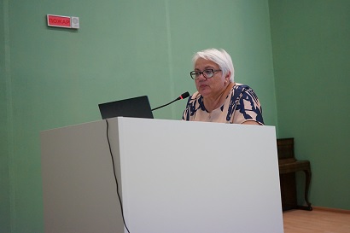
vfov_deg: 33.4
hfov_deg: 48.5
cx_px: 175
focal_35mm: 40
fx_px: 389
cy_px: 116
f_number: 4.5
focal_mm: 40
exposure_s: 1/125
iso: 6400
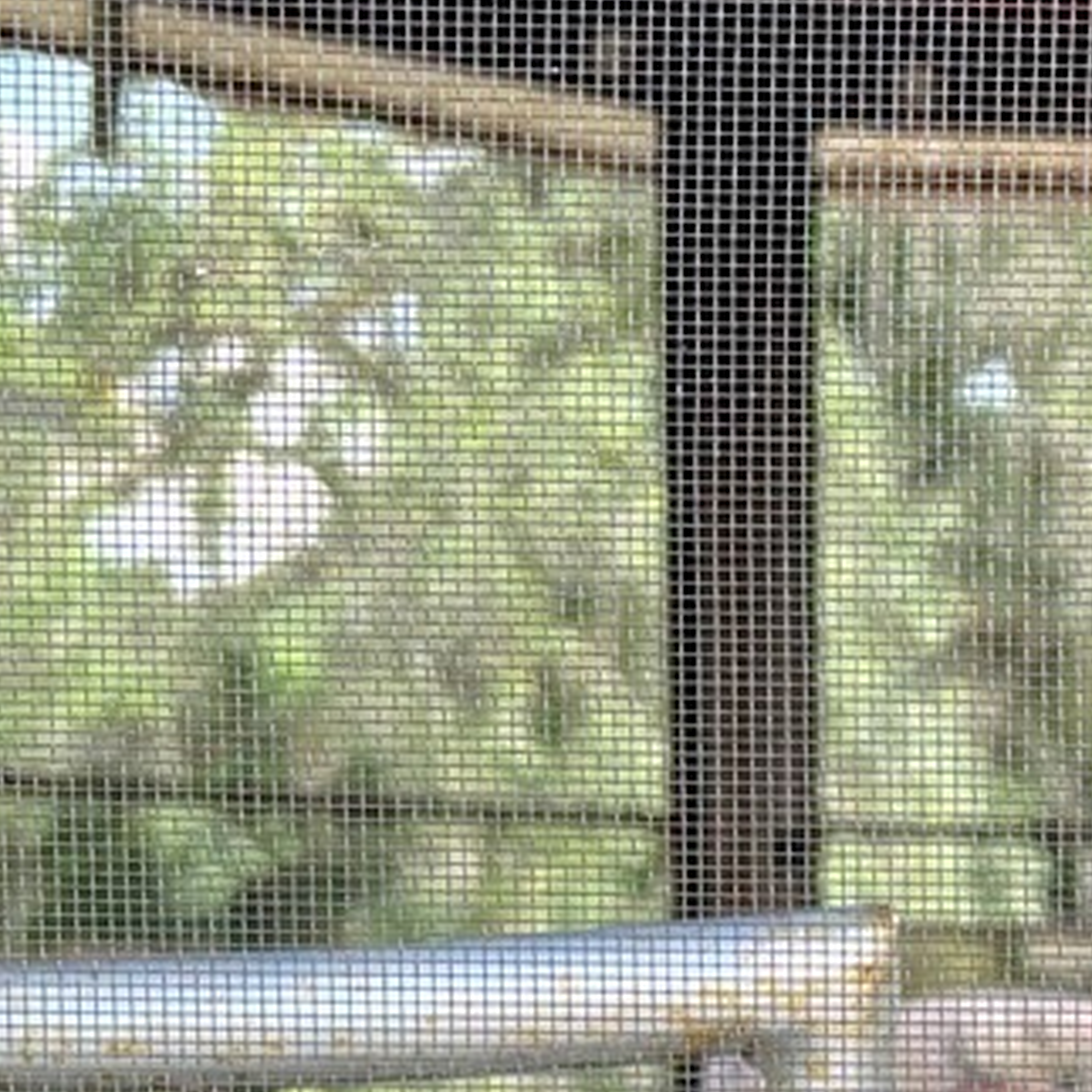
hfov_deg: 14.5
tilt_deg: -10.1
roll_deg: -1.6
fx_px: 4069
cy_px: 1690
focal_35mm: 114
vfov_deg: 14.2
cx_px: 1508
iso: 50
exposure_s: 1/121
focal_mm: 5.96
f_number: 1.6
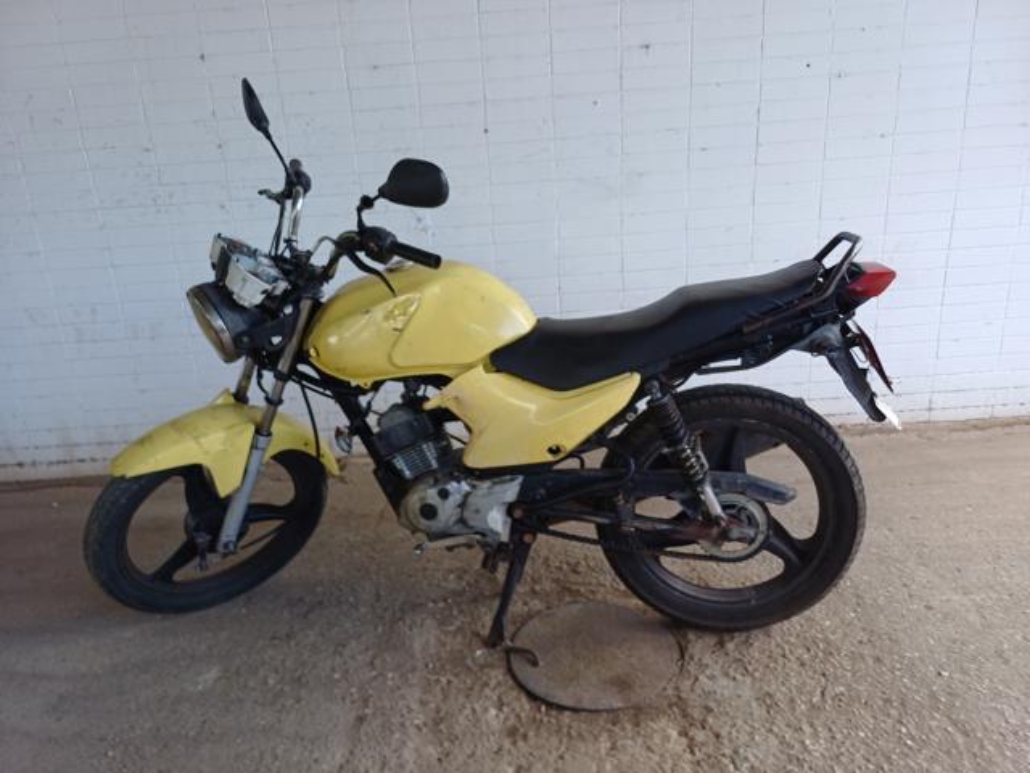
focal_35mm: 25
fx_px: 744
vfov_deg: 54.9
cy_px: 386
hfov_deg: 69.4
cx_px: 515
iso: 64
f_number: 1.8
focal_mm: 4.65
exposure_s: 1/100
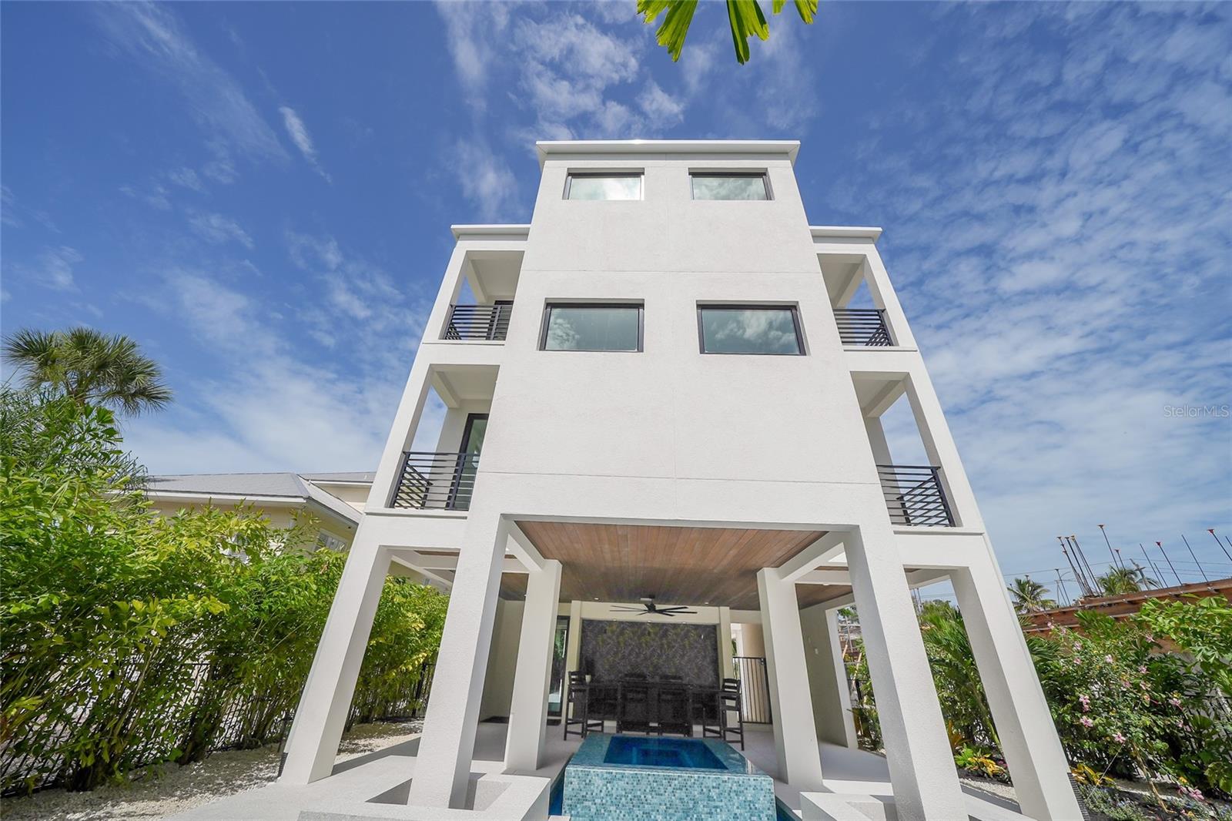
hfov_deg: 112.6
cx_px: 616
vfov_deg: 90.0
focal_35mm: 12
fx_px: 411
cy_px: 410
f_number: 8
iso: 100
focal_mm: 12
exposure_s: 1/640
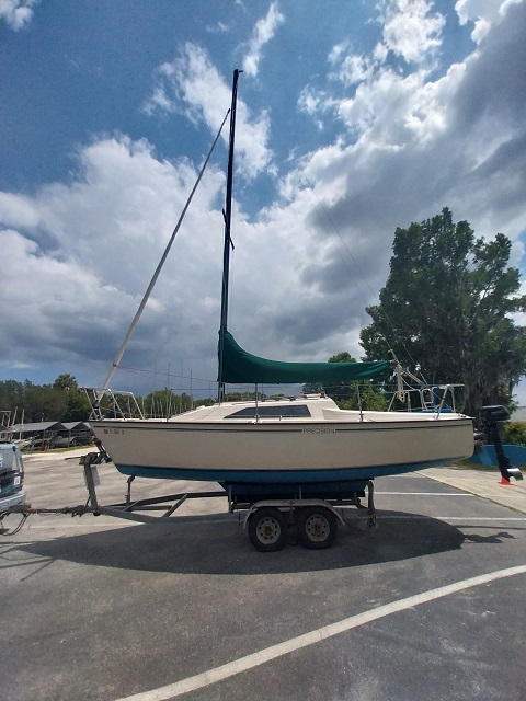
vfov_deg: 106.2
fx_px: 263
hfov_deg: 89.9
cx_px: 263
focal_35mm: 13
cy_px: 350
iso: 64
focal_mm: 1.13
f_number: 2.2
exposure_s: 1/3779
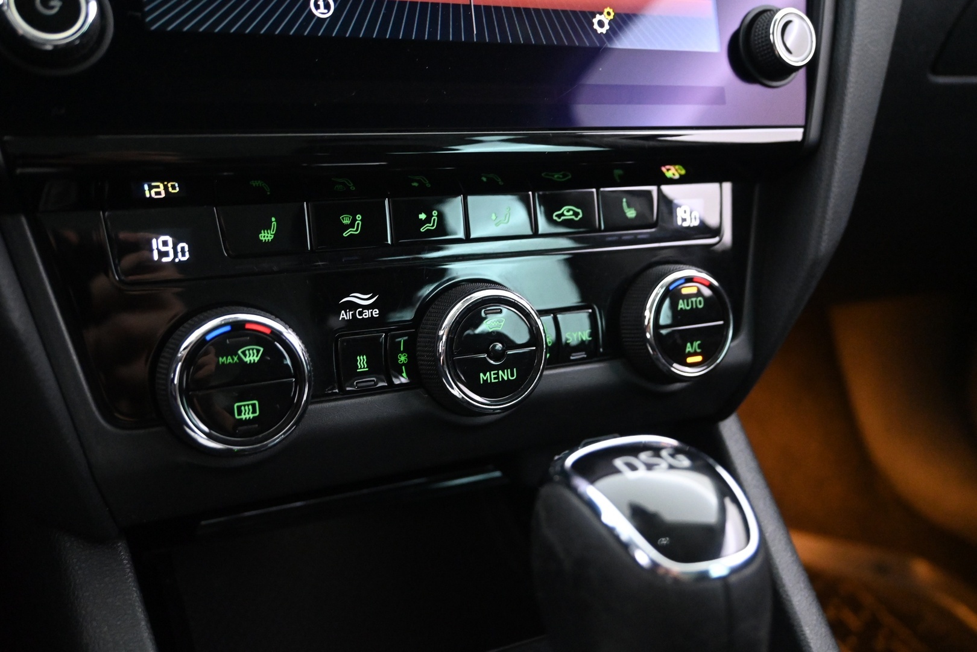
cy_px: 326
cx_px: 488
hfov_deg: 57.2
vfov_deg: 40.0
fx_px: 896
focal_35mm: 33
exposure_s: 1/15
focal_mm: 22
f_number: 4
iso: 5000
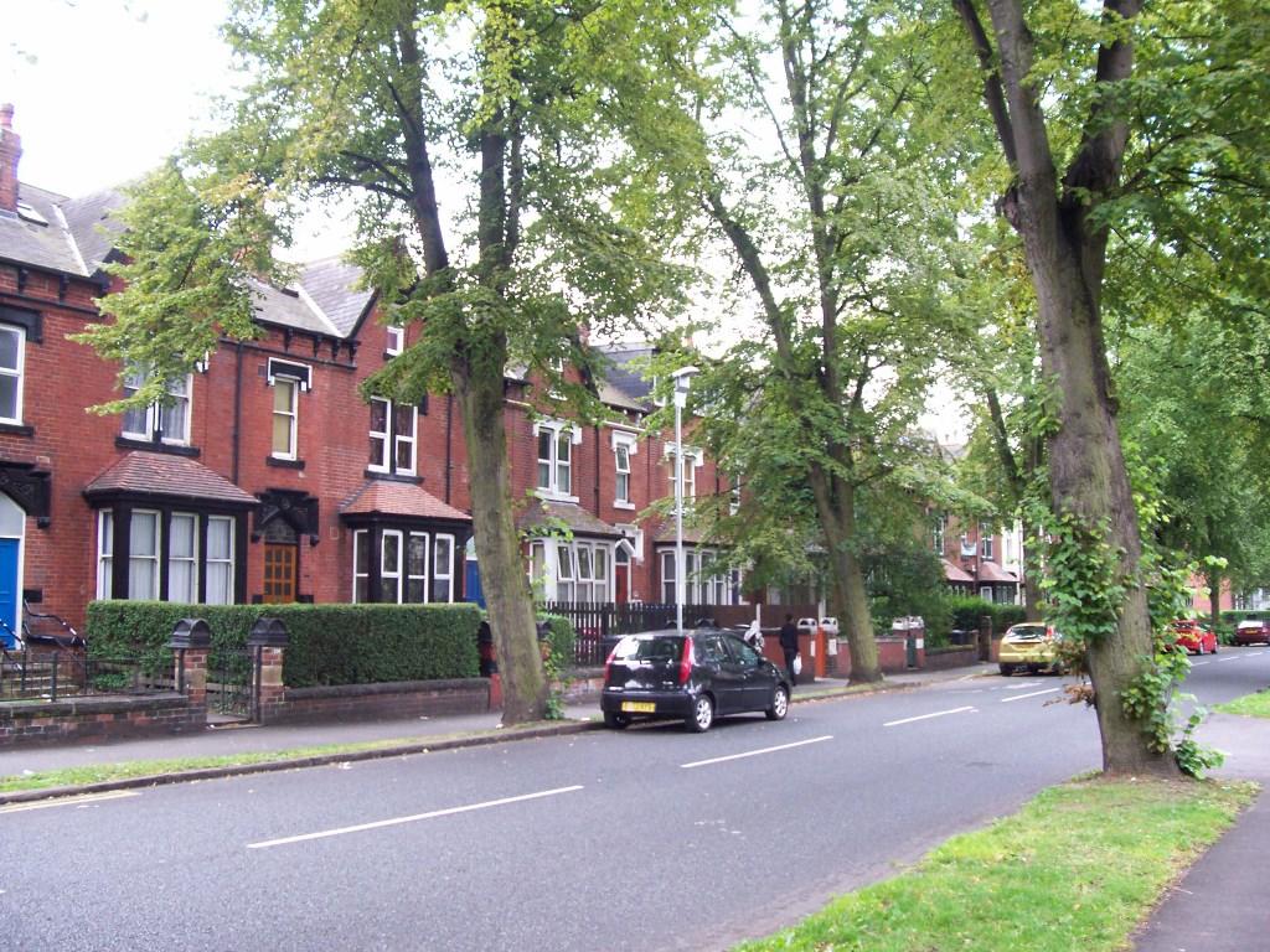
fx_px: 1247
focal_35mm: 34
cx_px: 635
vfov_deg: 41.8
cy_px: 476
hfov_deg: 54.0
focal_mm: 5.6
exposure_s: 1/111
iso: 80
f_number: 2.7
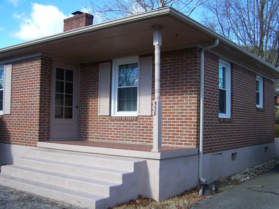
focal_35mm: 38
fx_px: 306
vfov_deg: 37.7
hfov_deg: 49.0
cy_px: 104
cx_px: 140
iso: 64
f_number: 2.8
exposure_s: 1/320
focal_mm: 6.3
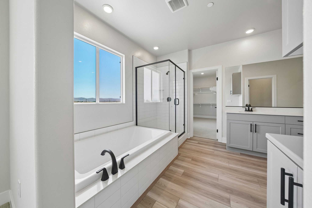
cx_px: 156
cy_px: 104
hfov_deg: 112.6
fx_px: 104
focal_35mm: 12
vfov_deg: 90.0
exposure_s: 1/30
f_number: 8
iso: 160
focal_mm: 12
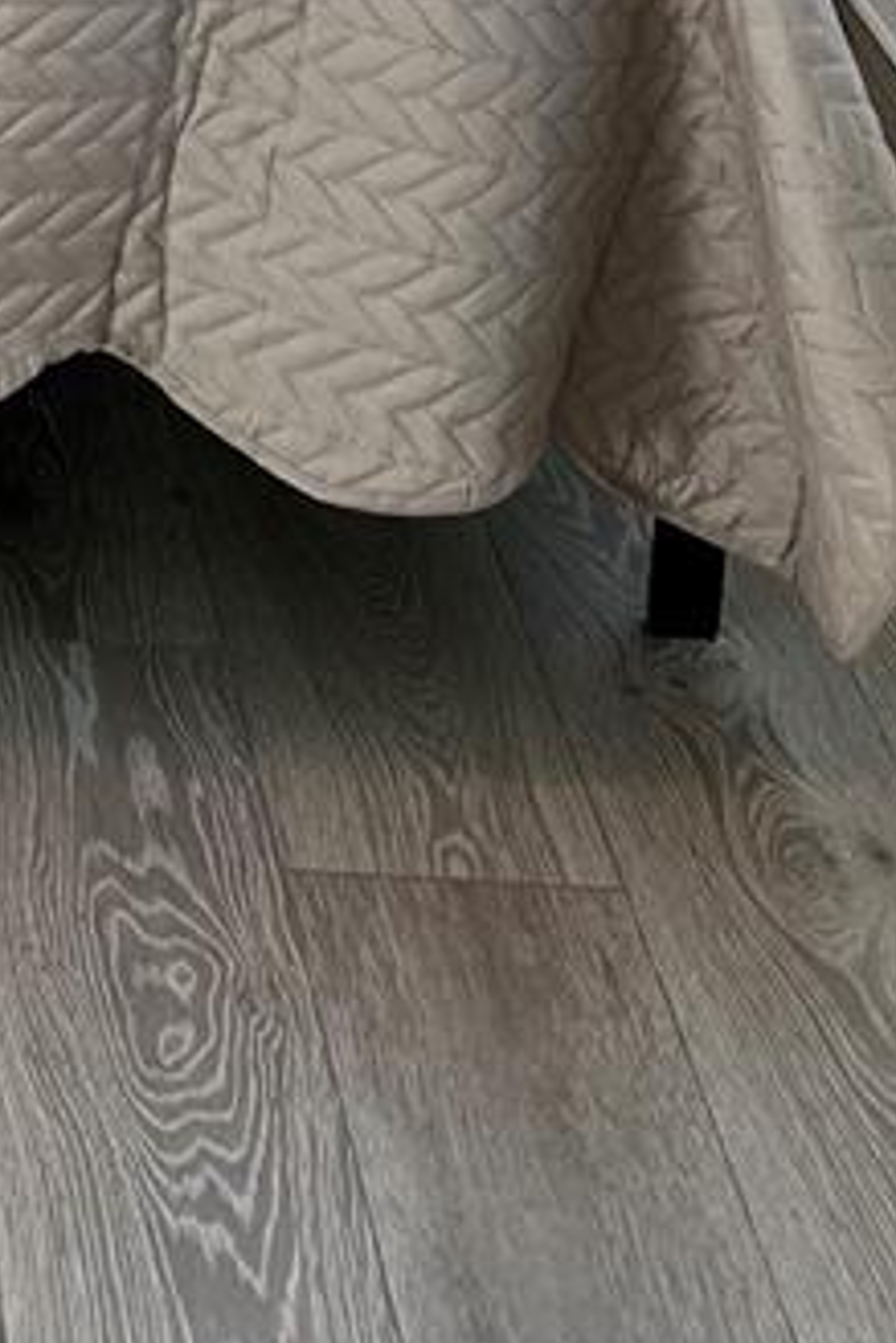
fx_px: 3692
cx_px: -646
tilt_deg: -11.2
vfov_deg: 17.5
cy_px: -934
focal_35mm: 99
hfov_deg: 12.7
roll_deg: +0.5
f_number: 1.5
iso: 100
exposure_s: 1/120
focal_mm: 5.7
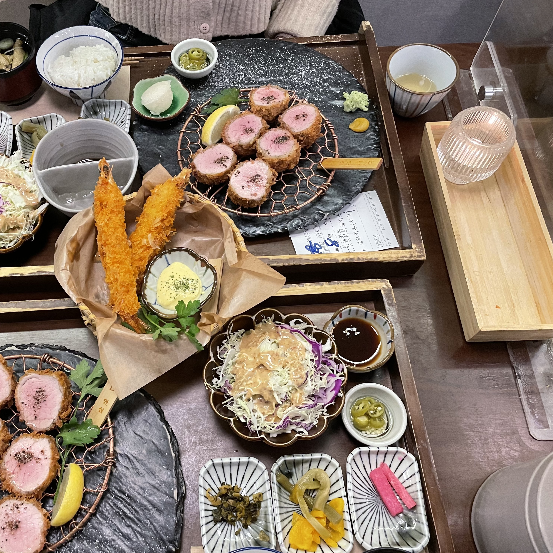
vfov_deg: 52.5
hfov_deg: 51.6
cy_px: 276
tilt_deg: -64.3
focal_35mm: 31
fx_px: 560
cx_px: 184
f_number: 1.6
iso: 320
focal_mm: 4.2
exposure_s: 1/60
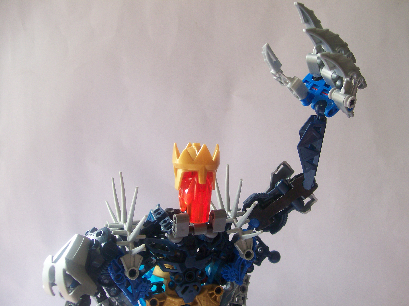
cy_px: 153
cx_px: 204
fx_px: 425
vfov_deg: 39.7
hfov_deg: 51.4
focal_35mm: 36
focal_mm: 6
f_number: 2.7
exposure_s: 1/32
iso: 114
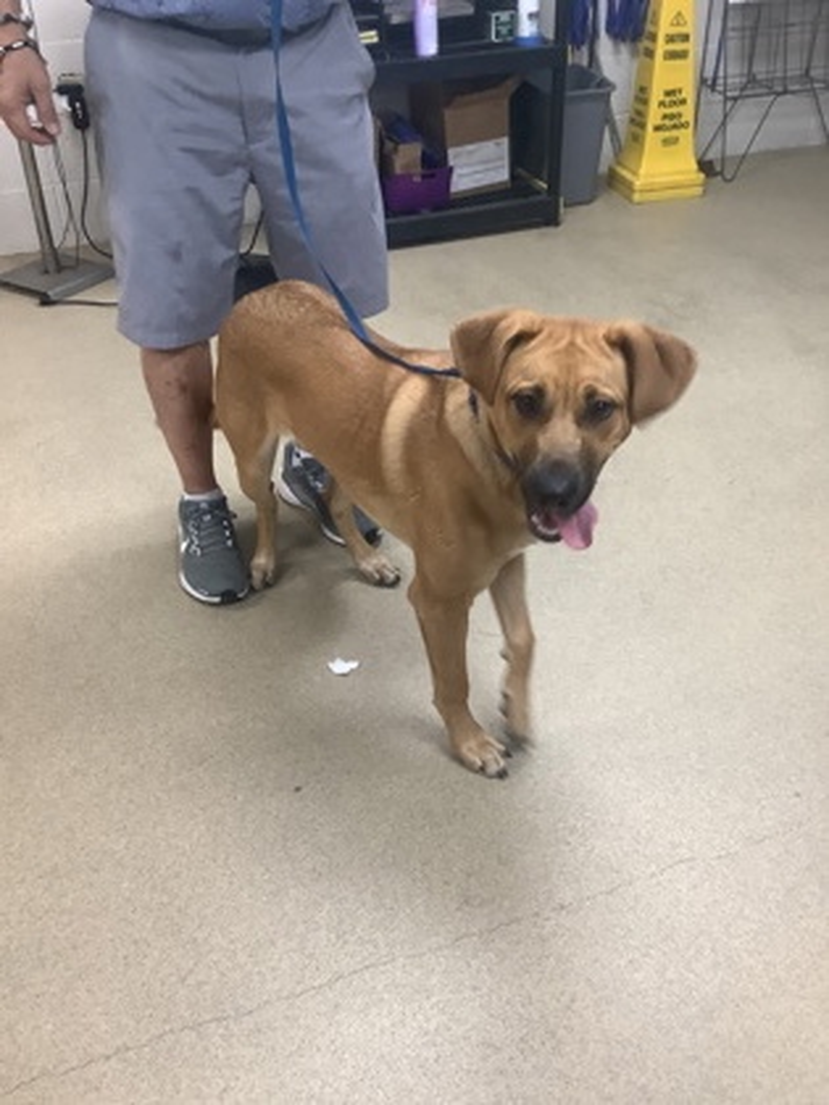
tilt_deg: -35.2
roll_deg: +2.8
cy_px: 552
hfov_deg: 45.4
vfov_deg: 58.4
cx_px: 414
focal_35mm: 31
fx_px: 990
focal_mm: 3.3
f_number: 2.4
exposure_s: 1/60
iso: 125
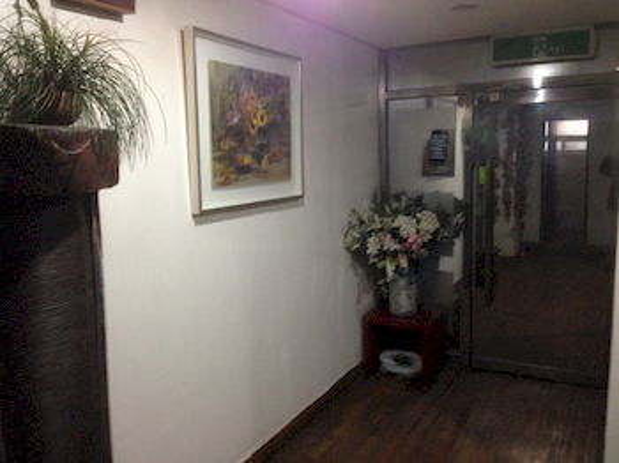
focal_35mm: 33
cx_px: 310
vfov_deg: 42.9
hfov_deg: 55.4
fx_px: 590
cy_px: 232
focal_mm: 4.12
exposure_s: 1/20
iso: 320
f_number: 2.4
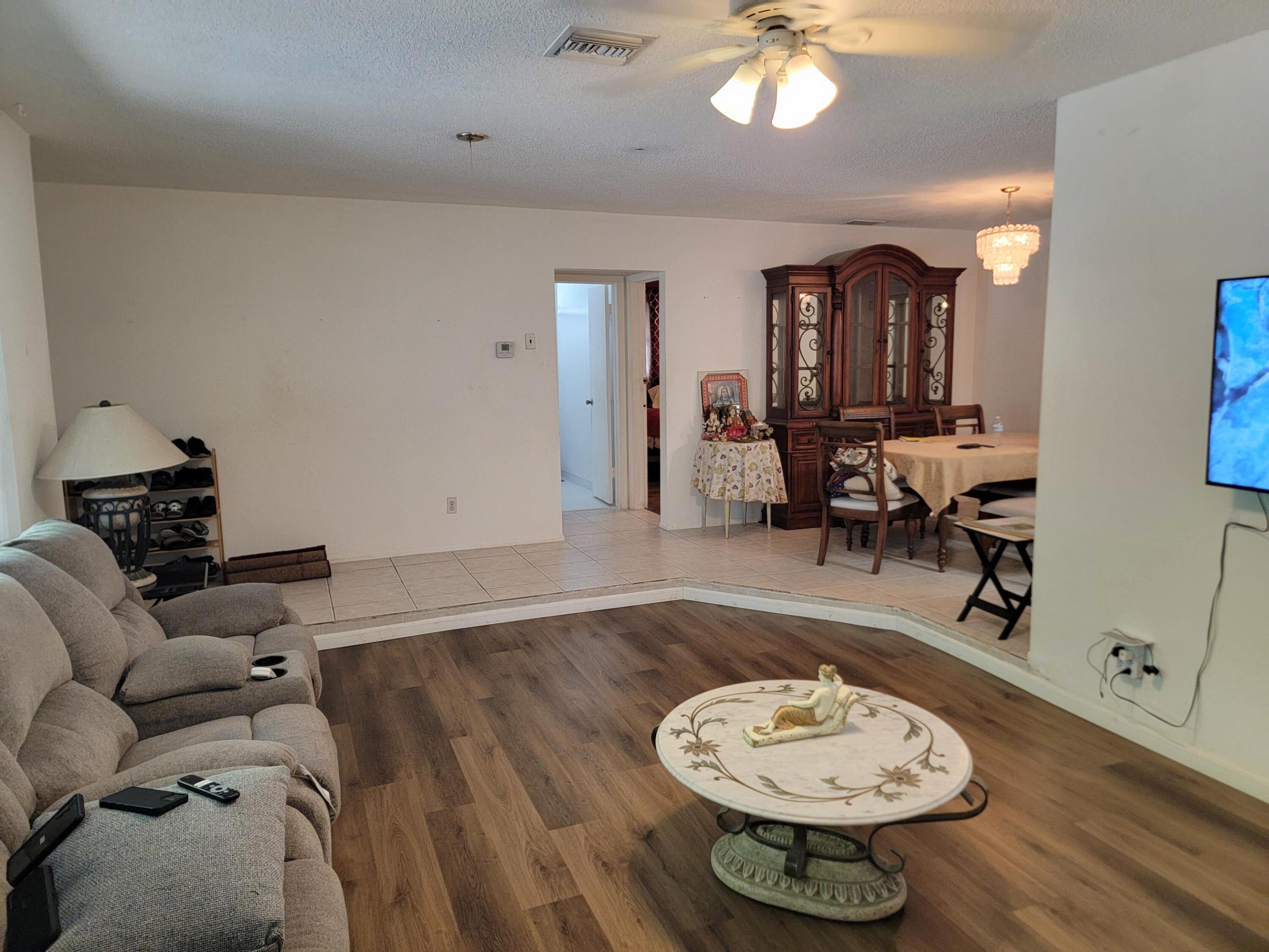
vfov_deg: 56.8
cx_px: 634
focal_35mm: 24
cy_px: 476
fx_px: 880
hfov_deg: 71.6
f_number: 1.8
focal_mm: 6.7
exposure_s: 1/60
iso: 250
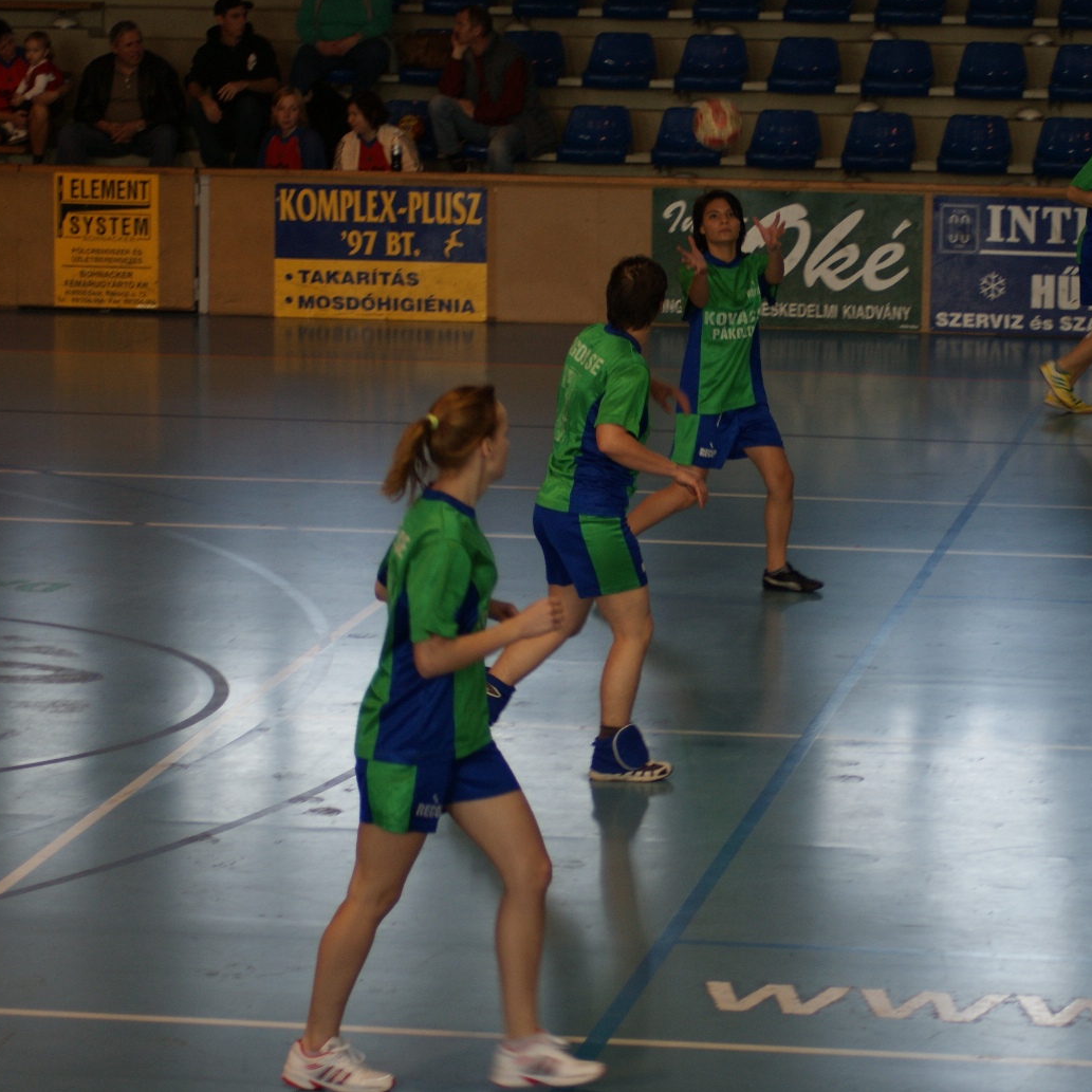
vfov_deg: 13.0
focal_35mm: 134
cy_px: 545
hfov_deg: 13.0
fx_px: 4783
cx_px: 754
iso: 200
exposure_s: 1/125
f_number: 4
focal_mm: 70
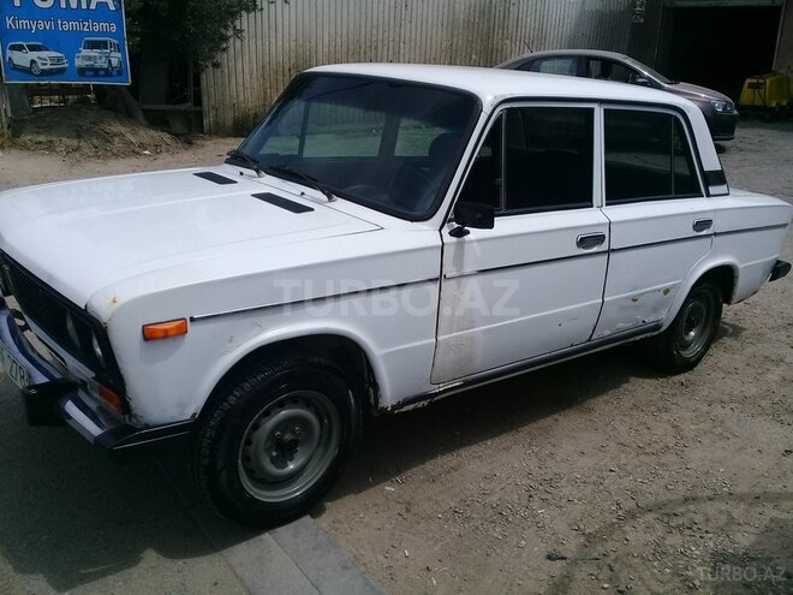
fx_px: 710
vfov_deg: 45.4
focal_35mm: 31
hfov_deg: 58.4
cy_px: 298
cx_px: 396
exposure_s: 1/2778
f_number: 2.2
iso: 50
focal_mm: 3.3
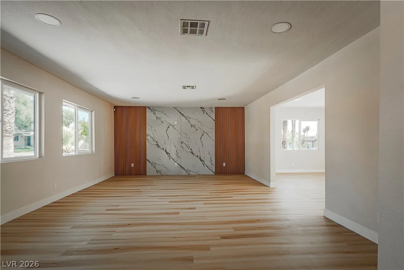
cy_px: 135
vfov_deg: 67.4
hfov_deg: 90.0
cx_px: 202
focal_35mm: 18
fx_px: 202
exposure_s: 3
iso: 100
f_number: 11
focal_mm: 12
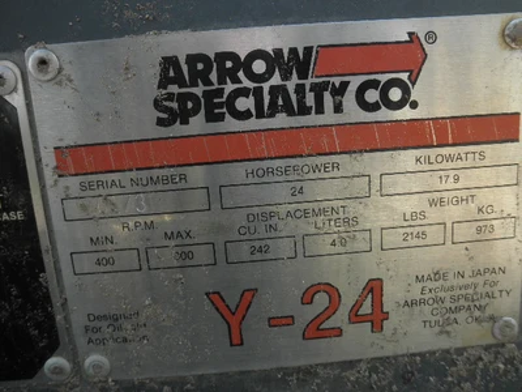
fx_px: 422
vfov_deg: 49.7
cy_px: 196
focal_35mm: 28
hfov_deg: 63.4
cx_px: 261
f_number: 3
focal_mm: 5
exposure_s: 1/125
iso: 64
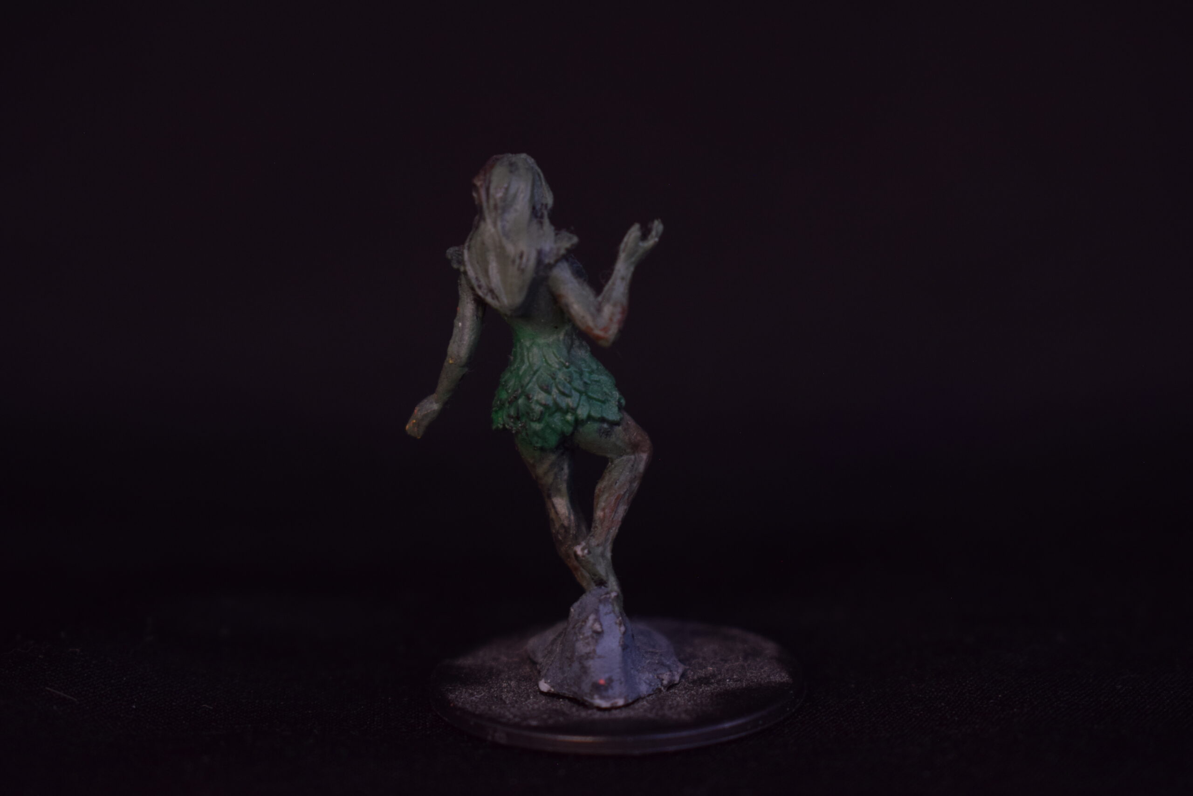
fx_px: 2734
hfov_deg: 24.6
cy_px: 398
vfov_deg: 16.6
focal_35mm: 82
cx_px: 596
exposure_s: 1/30
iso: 400
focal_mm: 55
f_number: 5.6
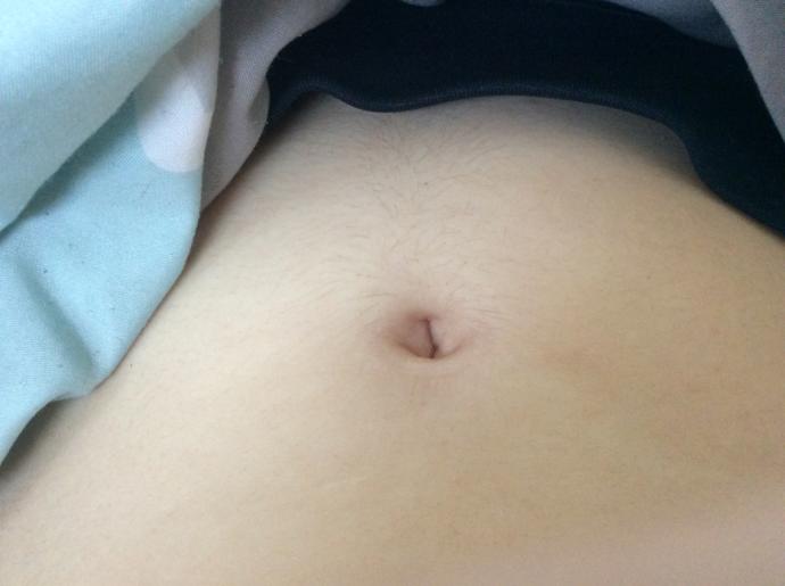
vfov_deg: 44.0
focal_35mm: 32
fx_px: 724
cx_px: 392
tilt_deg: -70.4
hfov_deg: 56.9
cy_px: 293
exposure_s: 1/24
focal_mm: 3.3
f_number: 2.4
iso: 200
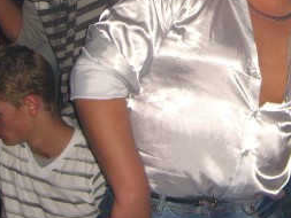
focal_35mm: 90
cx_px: 240
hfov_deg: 21.4
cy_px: -34
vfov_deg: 15.9
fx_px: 757
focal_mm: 7.9
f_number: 2.8
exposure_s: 1/60
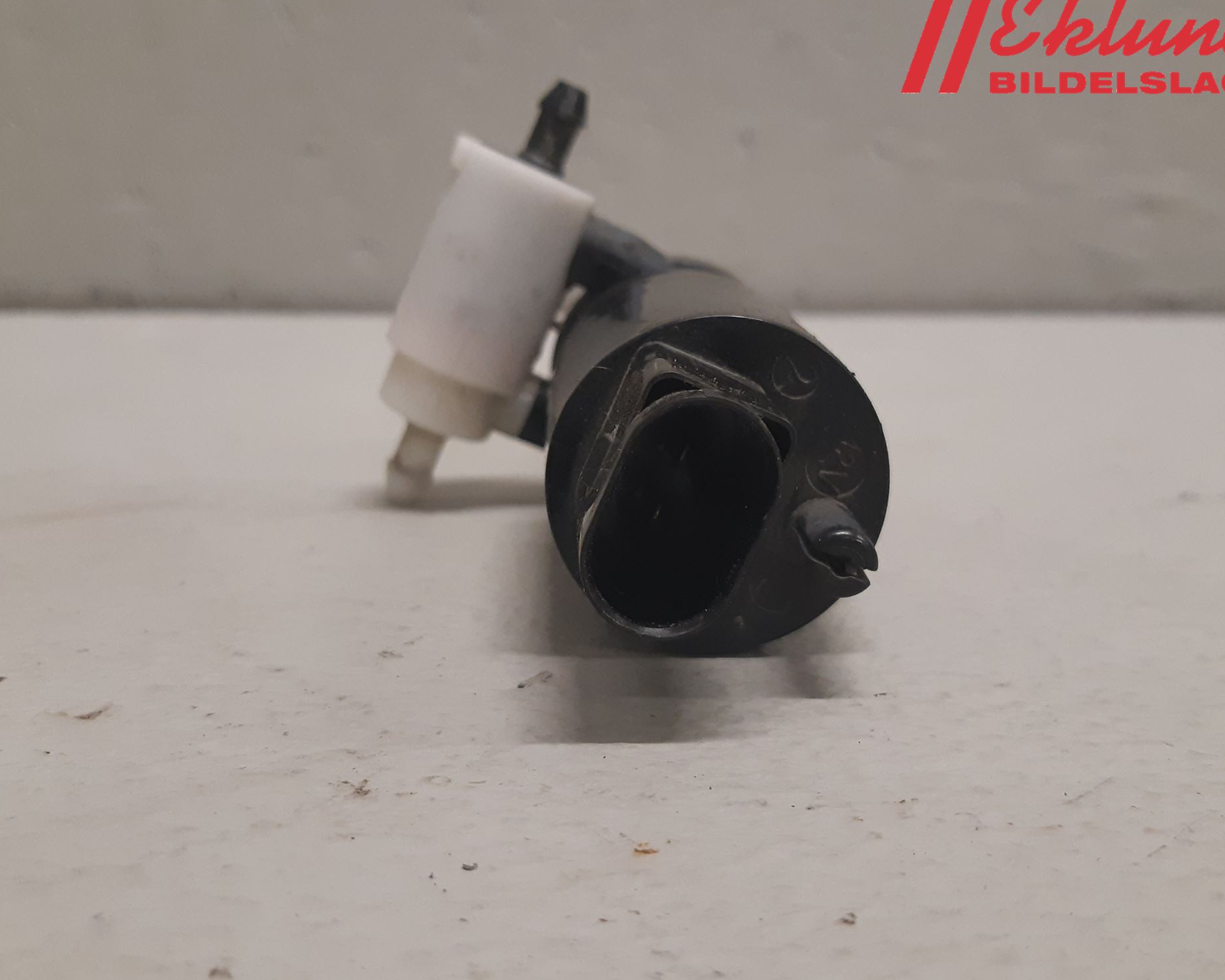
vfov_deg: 51.5
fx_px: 1015
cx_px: 630
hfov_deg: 62.2
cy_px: 488
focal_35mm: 28
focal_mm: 3.93
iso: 200
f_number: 1.7
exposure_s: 1/50
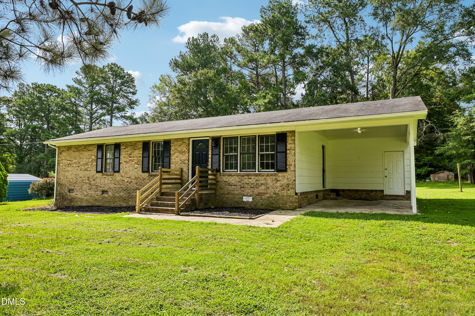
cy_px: 158
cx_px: 238
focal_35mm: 24
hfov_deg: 73.7
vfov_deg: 53.1
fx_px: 317
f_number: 9
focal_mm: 24
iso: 200
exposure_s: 1/400
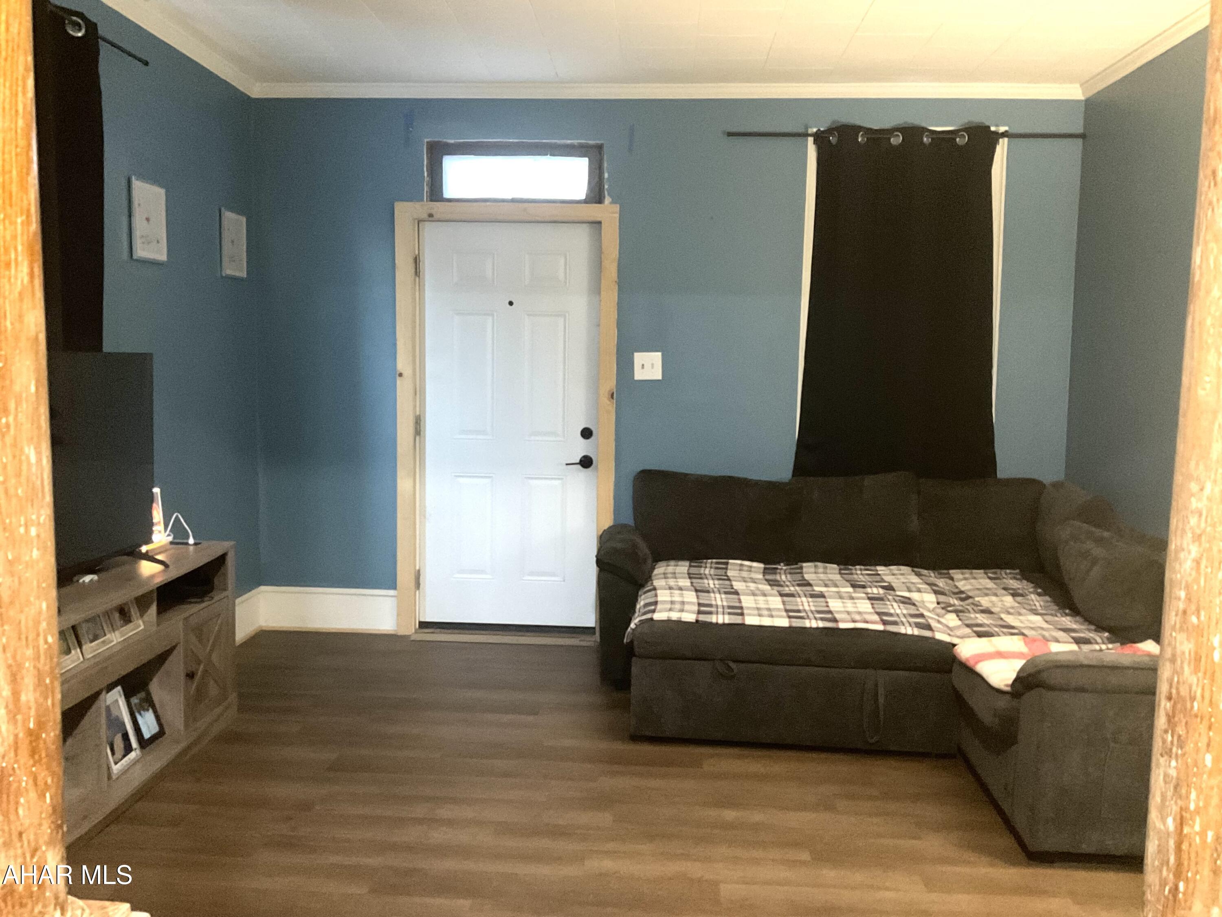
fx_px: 1024
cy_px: 458
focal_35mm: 29
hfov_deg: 61.7
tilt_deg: -6.1
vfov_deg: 48.2
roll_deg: -0.8
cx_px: 611
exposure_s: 1/24
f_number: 1.8
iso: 500
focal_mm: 3
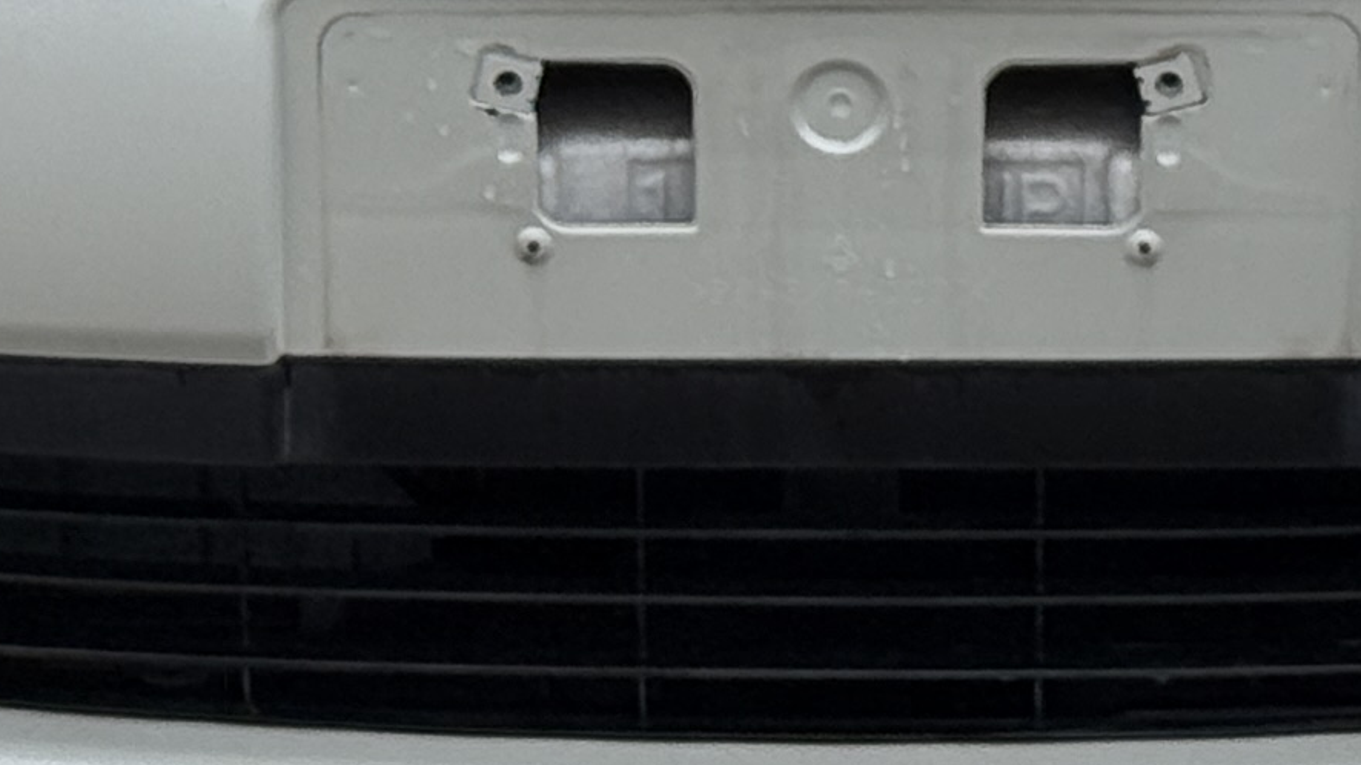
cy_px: -1008
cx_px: 813
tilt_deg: -12.2
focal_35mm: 238
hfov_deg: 9.1
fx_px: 8587
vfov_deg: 5.0
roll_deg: -1.1
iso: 64
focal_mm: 6.76
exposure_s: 1/1980
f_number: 1.78
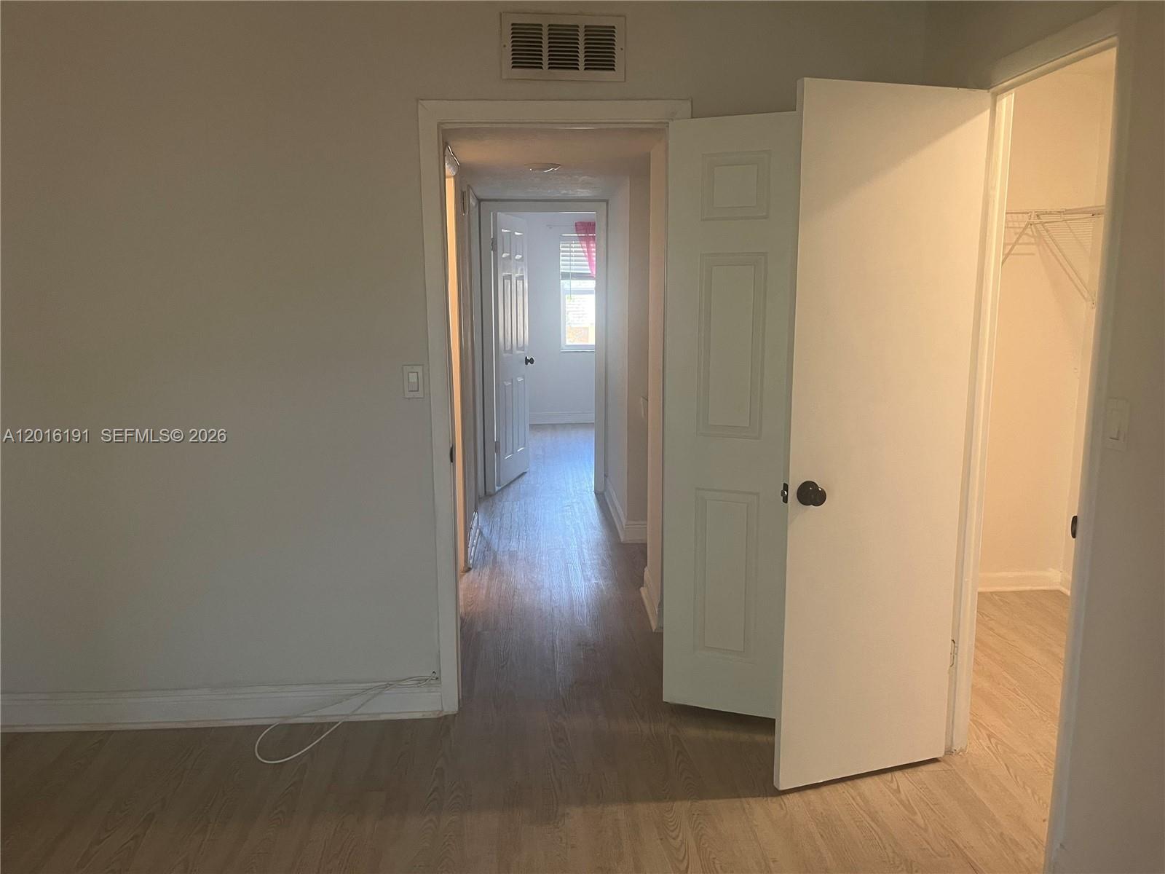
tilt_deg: -9.7
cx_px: 582
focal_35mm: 26
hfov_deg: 67.3
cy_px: 437
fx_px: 875
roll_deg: -0.3
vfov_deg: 53.1
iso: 160
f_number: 1.6
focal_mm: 5.1
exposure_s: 1/60
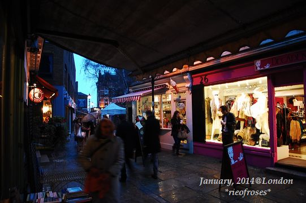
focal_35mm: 24
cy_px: 102
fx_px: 204
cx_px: 153
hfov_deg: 73.8
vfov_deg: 53.1
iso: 400
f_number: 3.5
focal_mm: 16
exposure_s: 1/10
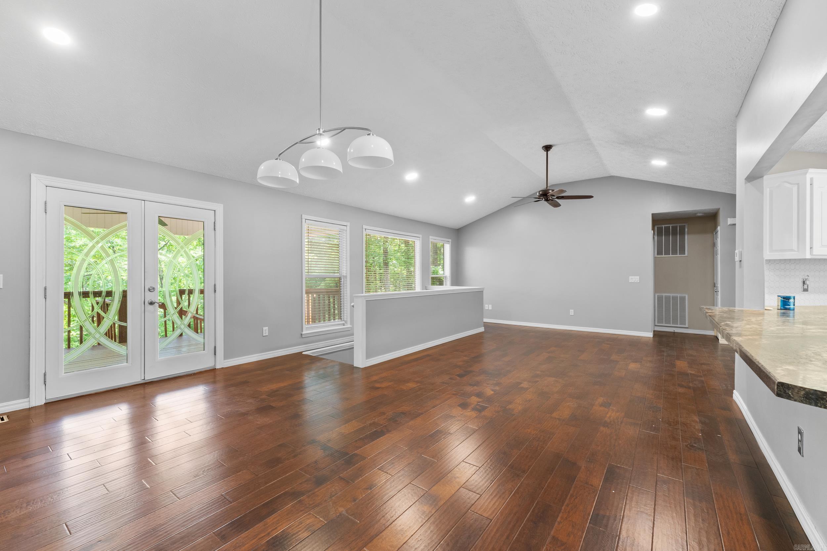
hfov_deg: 100.4
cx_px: 414
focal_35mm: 15
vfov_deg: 77.3
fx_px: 345
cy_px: 276
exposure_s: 1/2.5
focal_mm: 10
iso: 320
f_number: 7.1
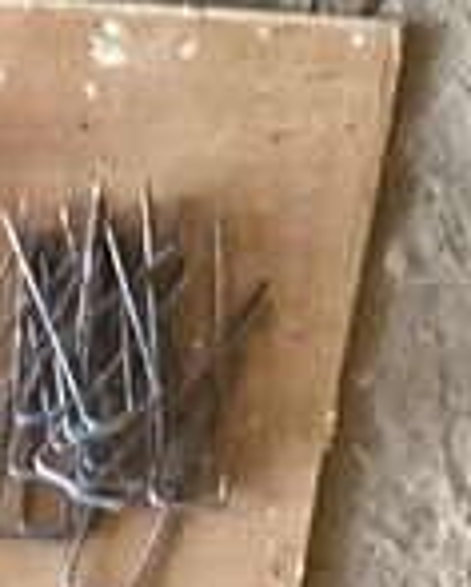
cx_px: 583
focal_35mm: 206
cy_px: -551
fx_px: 3582
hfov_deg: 7.5
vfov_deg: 8.9
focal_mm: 3.3
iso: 250
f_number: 2.4
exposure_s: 1/33
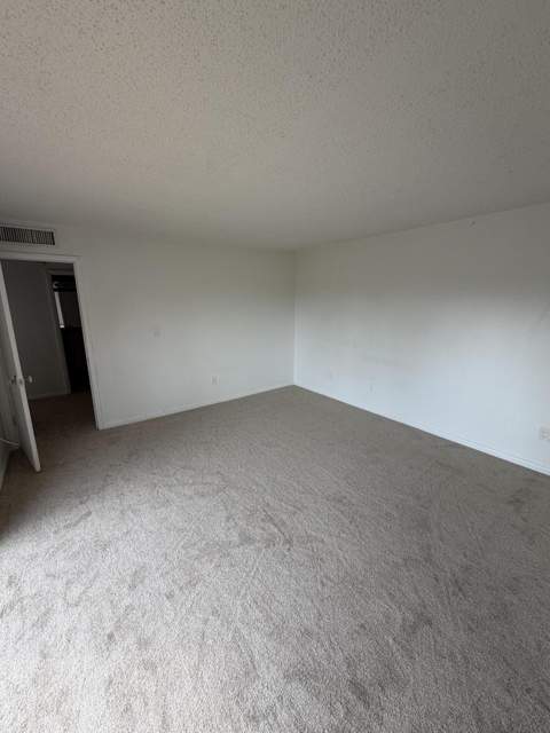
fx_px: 297
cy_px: 366
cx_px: 275
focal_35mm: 14
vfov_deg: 102.1
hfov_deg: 85.7
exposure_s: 1/121
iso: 80
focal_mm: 2.22
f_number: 2.2
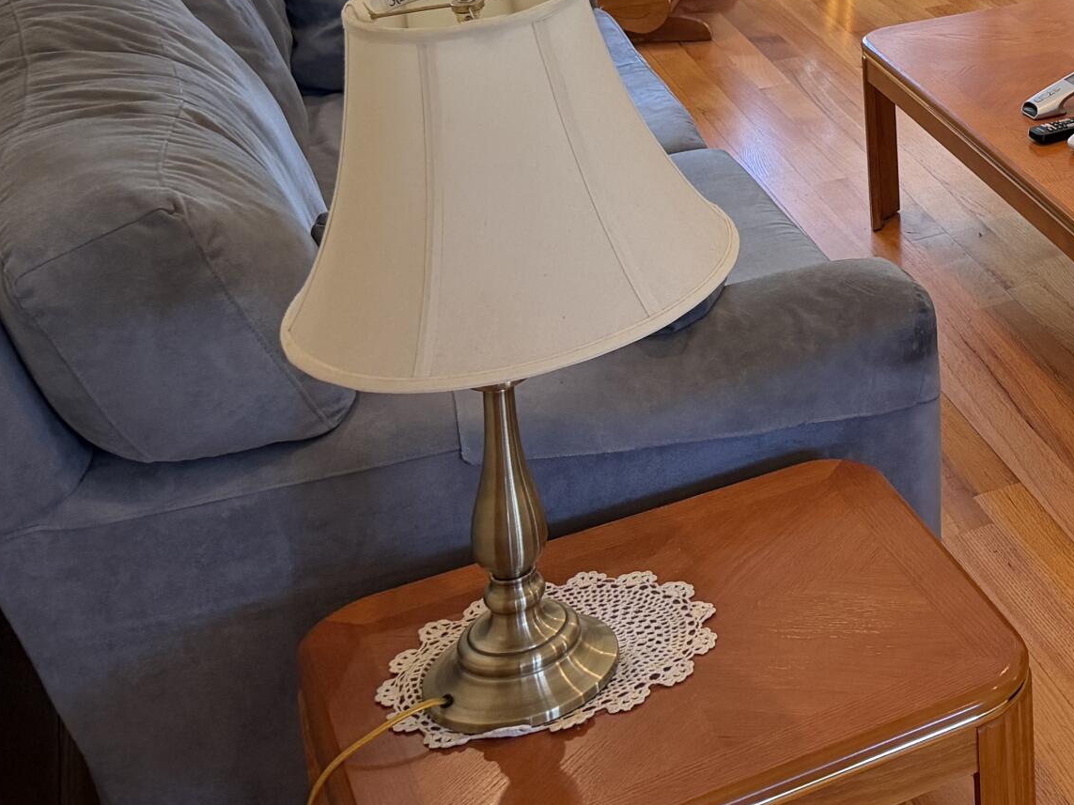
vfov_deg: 21.4
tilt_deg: -12.1
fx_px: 1954
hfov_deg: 26.6
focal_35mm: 63
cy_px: -189
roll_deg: -0.3
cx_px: 1352
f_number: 1.78
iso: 200
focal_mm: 6.76
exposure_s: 1/120
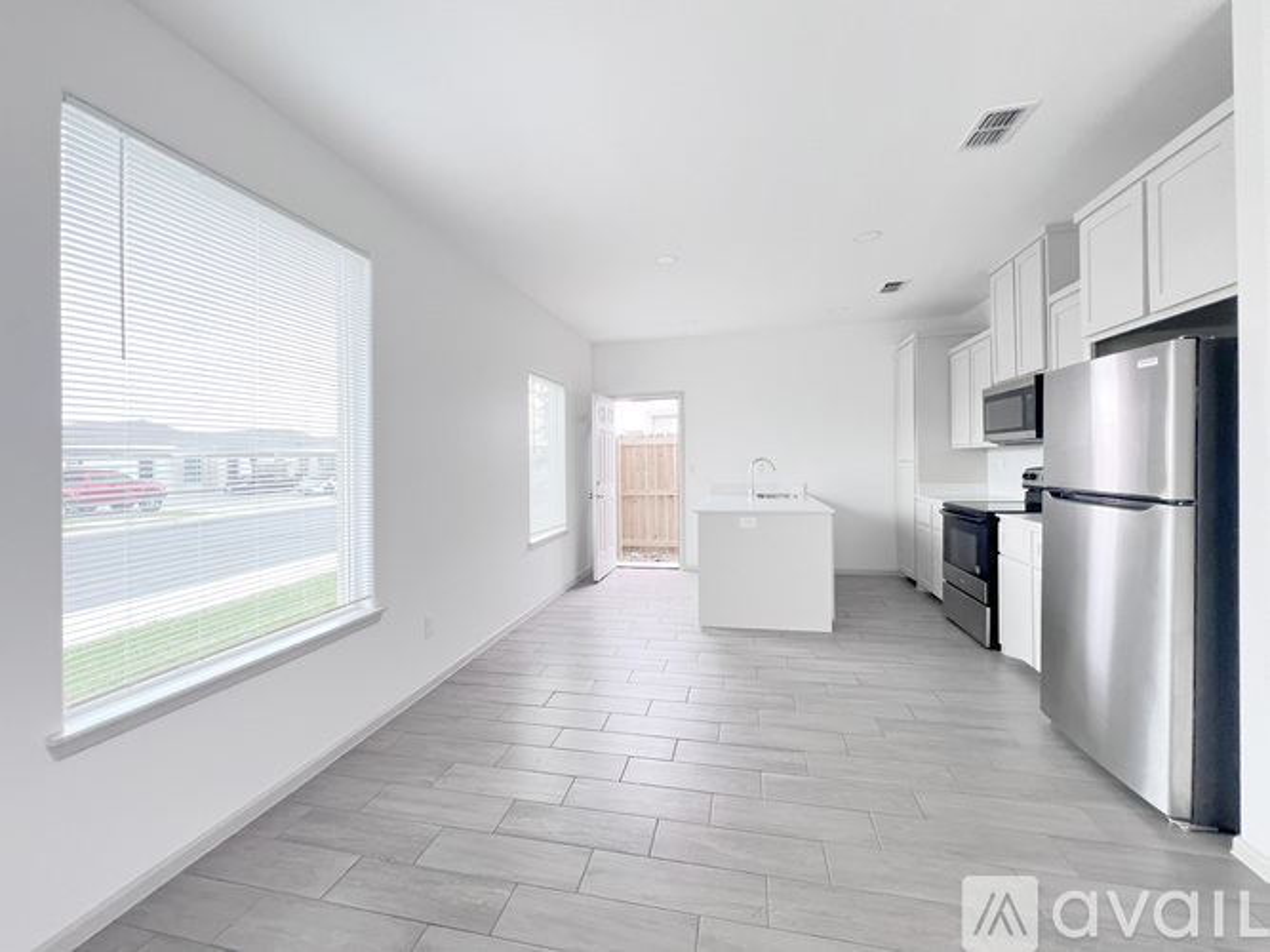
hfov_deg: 106.2
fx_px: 477
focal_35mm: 13
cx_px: 635
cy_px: 476
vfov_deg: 89.9
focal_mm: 1.57
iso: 32
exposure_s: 1/2053
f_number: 1.8
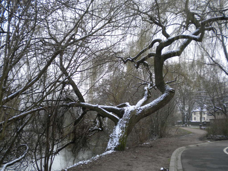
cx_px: 114
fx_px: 270
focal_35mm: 41
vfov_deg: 35.1
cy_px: 86
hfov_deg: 45.8
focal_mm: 7.4
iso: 83
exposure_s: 1/130
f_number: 3.5
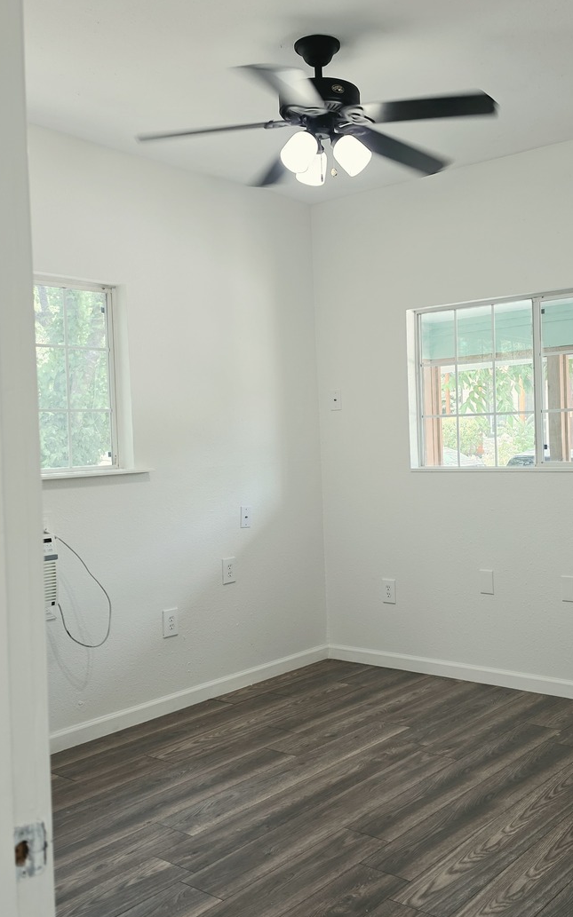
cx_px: 353
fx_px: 850
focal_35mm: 34
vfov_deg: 56.7
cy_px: 444
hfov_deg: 37.1
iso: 64
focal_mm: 6.5
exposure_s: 1/120
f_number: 1.4
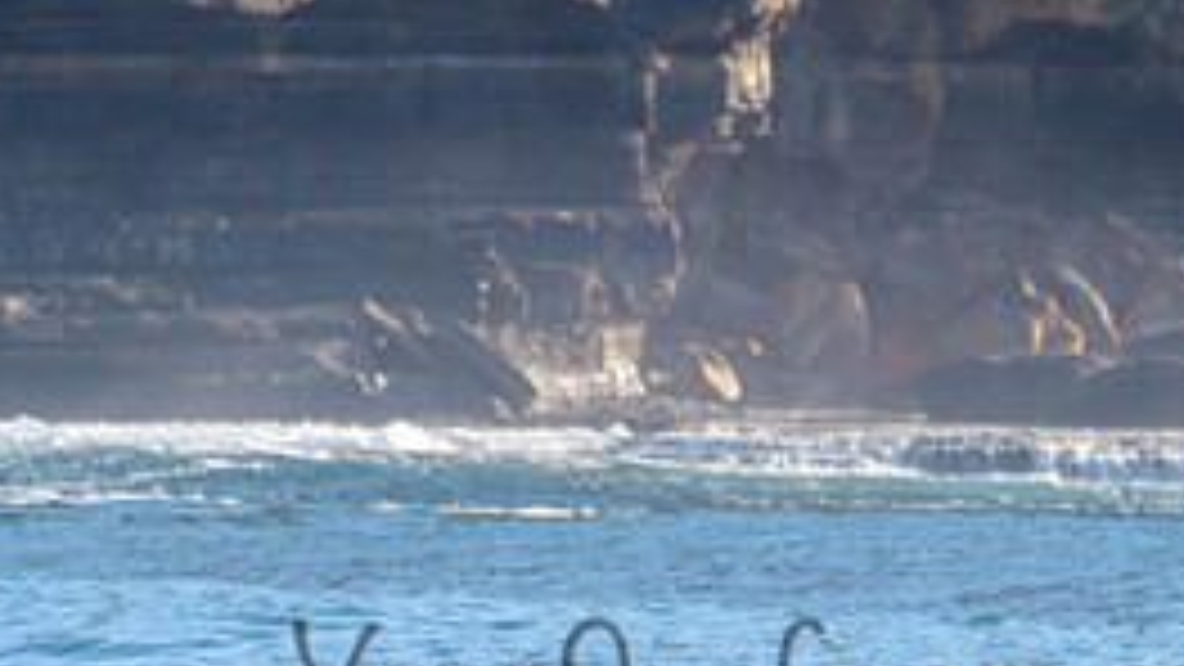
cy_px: 479
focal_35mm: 1418
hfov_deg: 1.5
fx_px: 44523
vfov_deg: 0.9
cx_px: 1040
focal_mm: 500
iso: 360
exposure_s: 1/2000
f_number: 5.6
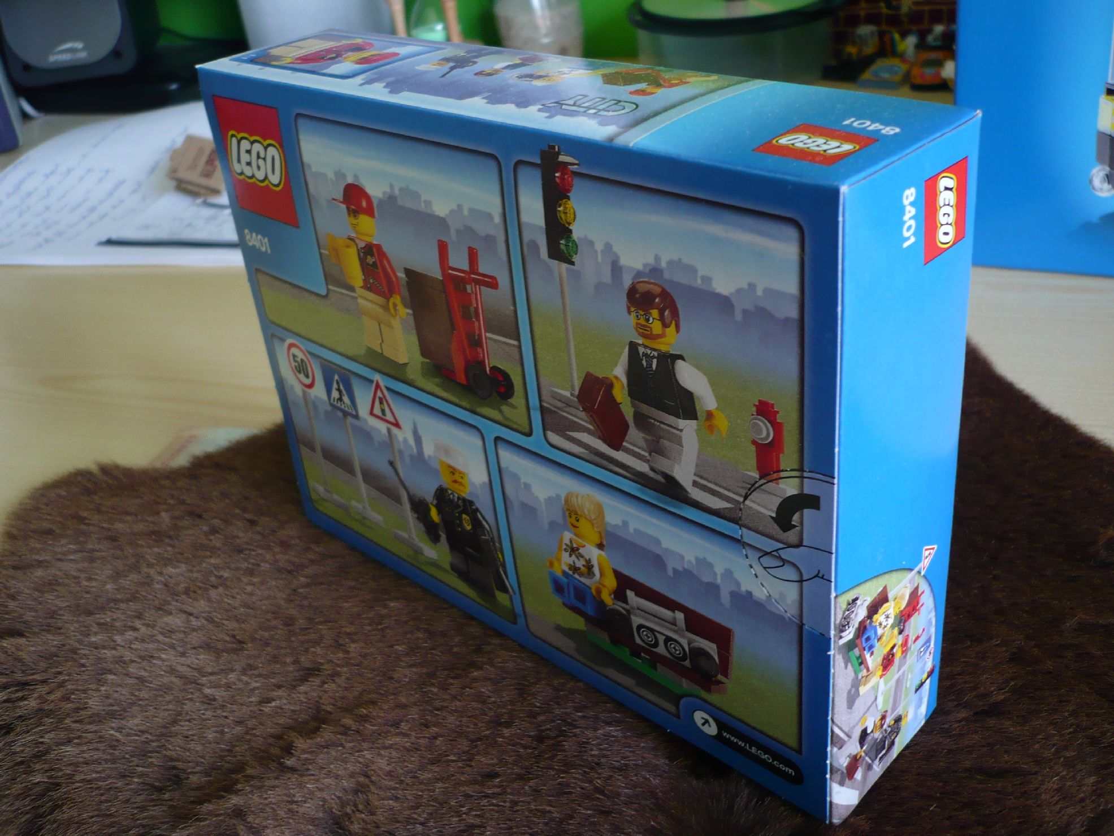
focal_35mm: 35
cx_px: 557
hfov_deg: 52.6
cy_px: 418
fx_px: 1126
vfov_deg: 40.7
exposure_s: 1/40
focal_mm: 5.8
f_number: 2.8
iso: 100
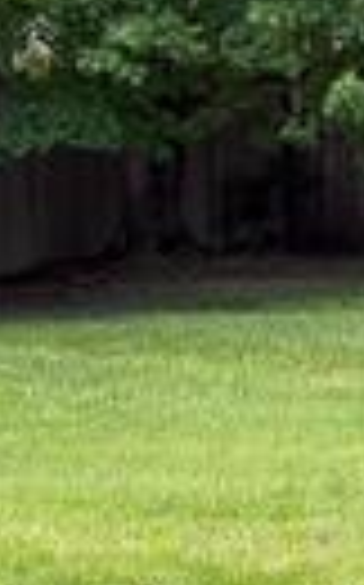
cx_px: 989
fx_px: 2386
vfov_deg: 13.9
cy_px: 216
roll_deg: +0.2
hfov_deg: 7.8
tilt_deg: -2.2
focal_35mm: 150
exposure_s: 1/289
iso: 80
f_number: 1.78
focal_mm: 6.76
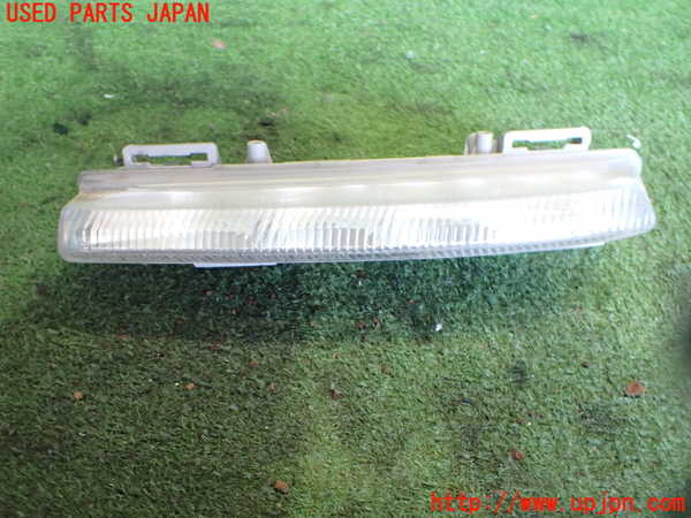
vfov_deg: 46.8
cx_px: 346
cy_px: 259
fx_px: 599
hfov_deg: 60.0
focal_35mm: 30
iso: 800
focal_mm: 5.4
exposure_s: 1/80
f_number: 2.3
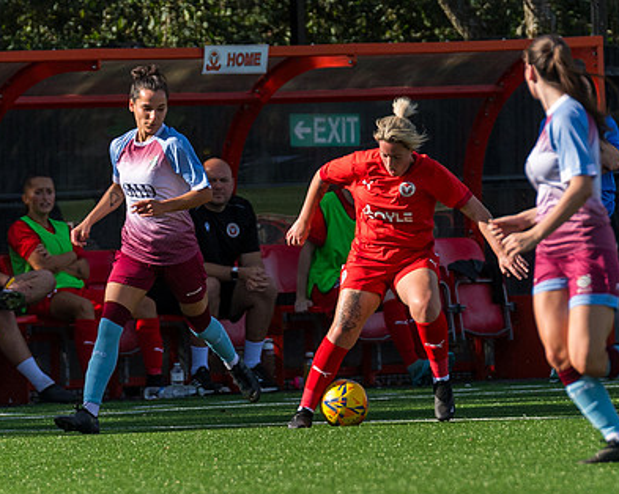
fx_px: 16407
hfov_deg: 2.2
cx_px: 326
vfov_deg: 1.7
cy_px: 322
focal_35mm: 896
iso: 400
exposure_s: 1/4000
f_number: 4
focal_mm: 300
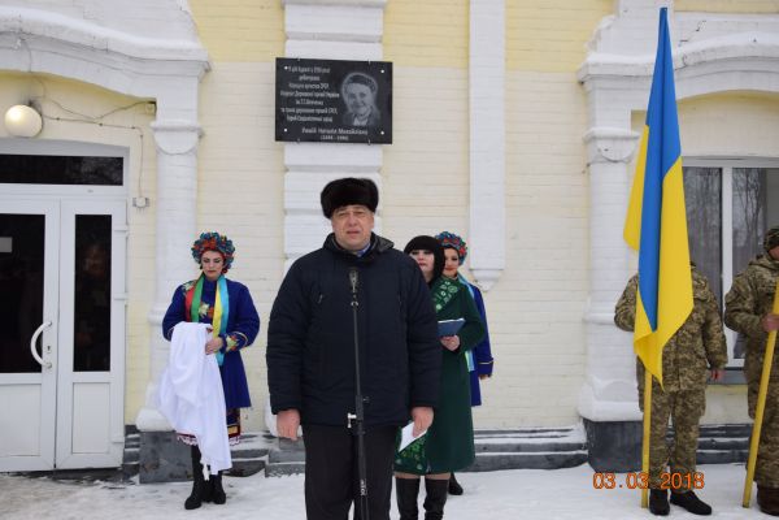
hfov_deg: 51.3
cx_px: 390
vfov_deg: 35.5
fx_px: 811
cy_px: 260
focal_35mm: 38
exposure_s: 1/160
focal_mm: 25
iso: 100
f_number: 6.3
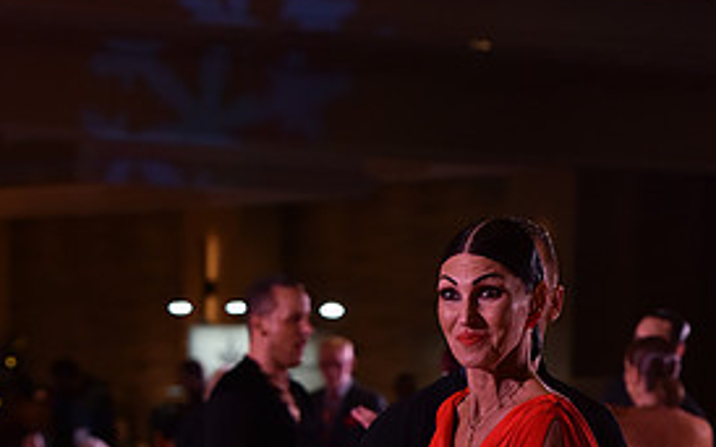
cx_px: 417
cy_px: 701
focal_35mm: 242
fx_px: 4720
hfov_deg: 8.7
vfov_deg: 5.4
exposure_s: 1/250
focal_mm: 112
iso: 1250
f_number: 4.5
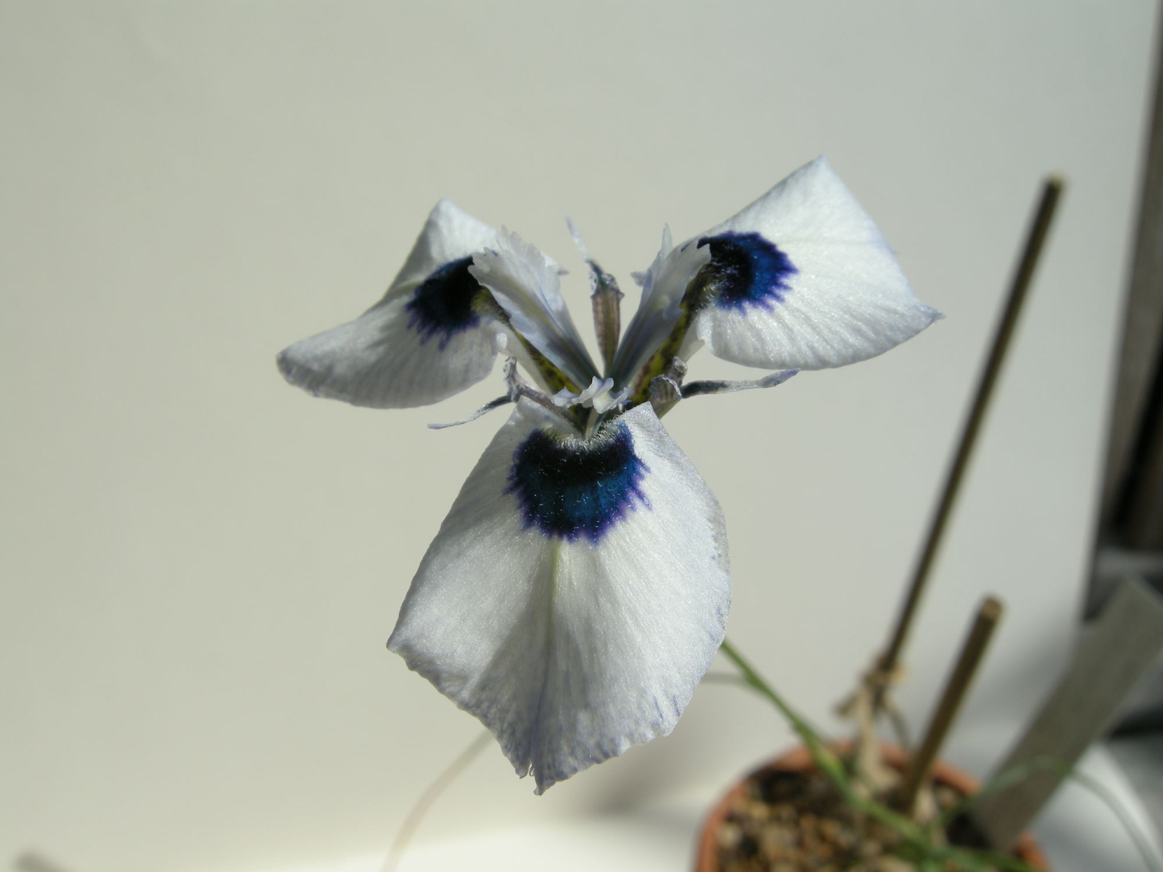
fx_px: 1176
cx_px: 582
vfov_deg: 40.7
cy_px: 436
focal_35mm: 35
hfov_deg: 52.6
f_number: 6.8
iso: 64
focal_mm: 7.5
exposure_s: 1/367
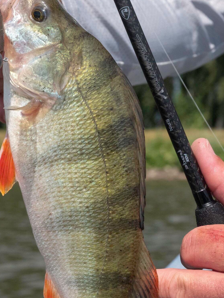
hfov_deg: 15.1
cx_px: 86
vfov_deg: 20.0
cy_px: 194
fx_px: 846
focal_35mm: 98
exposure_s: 1/8000
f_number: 5
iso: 1250
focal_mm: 25
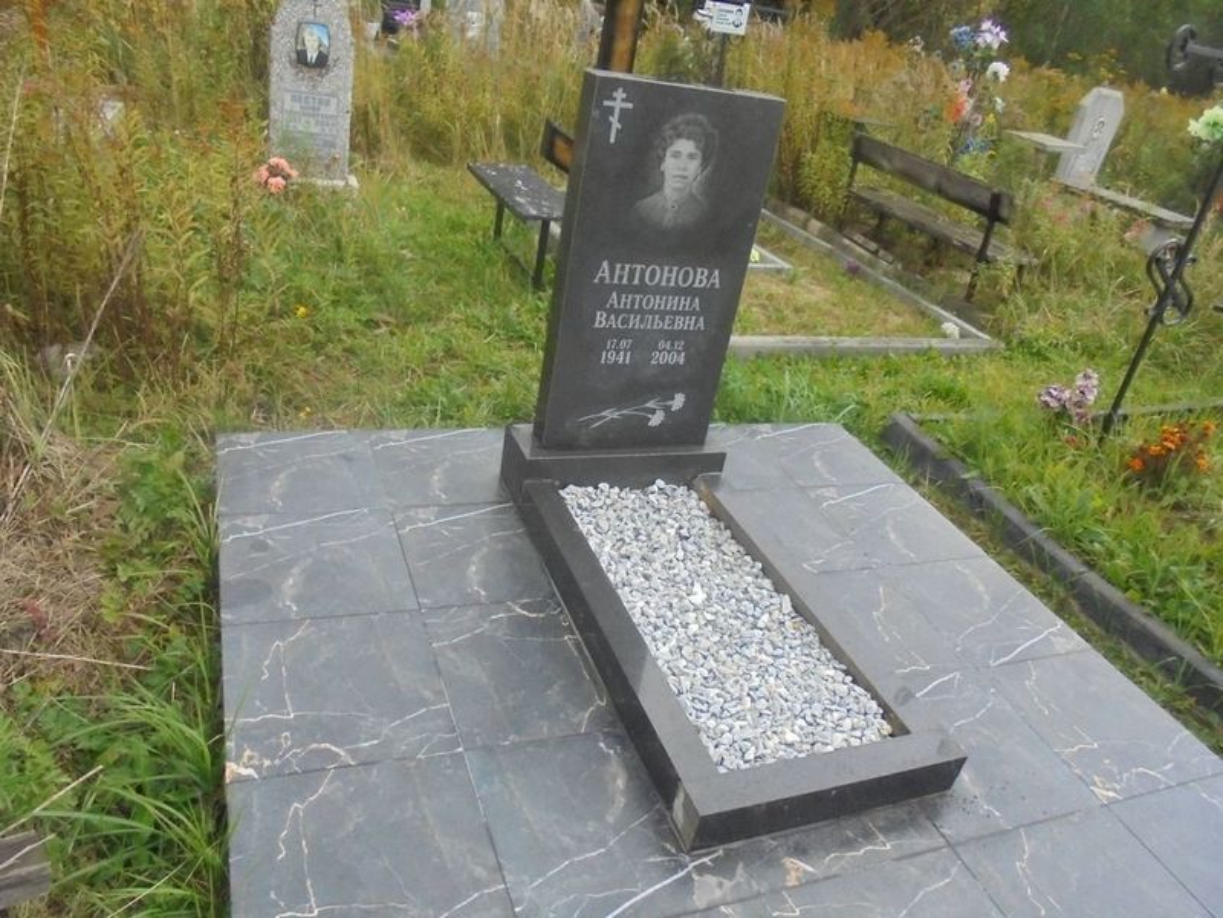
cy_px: 459
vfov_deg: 53.1
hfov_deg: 67.3
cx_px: 612
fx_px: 919
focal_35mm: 26
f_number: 3.5
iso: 400
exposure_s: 1/160
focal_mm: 4.6
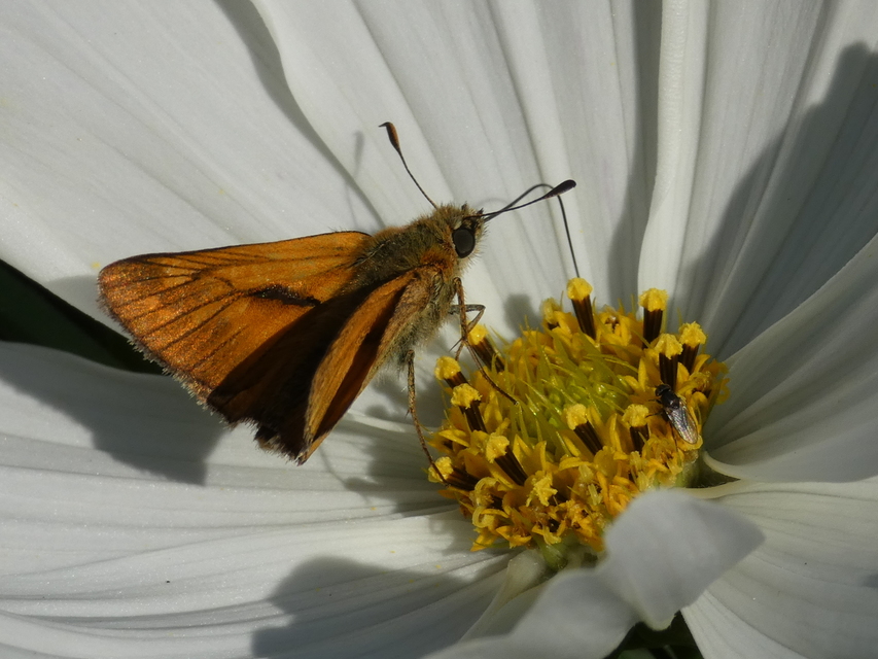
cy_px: 330
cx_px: 439
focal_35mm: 144
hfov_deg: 13.7
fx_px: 3653
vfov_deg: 10.3
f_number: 5.3
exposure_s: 1/320
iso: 80
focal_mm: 25.8
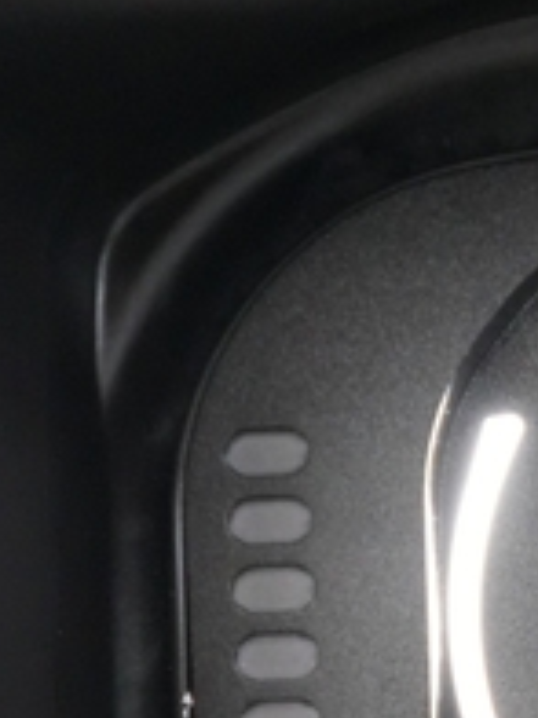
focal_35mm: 88
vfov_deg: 21.2
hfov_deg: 15.3
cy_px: 773
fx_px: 1824
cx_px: 856
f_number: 2.8
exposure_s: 1/50
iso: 12800
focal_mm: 28
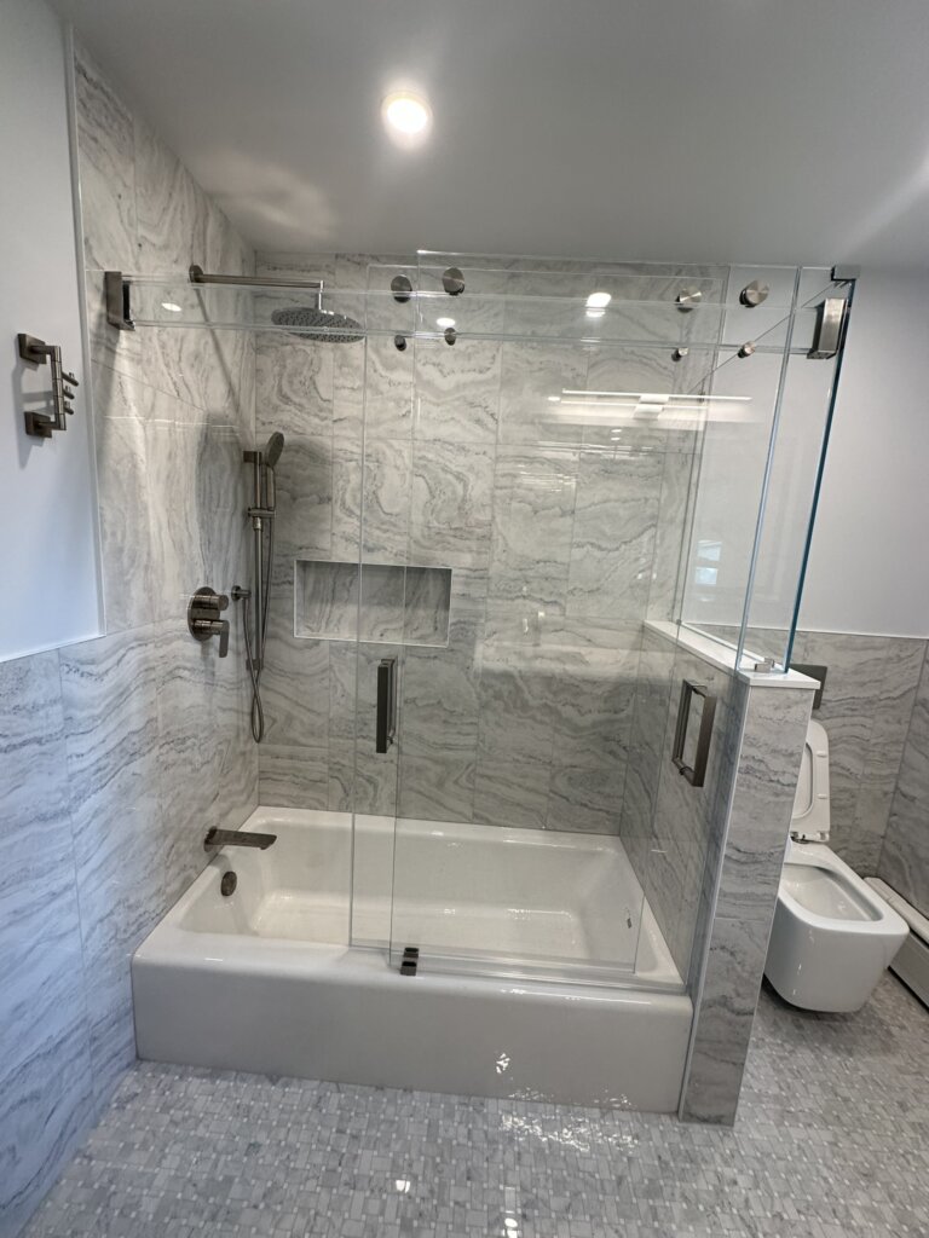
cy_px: 619
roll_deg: -4.0
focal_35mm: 14
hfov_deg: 85.7
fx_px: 501
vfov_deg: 102.1
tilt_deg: -10.7
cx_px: 464
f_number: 2.2
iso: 160
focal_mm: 2.22
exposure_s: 1/120
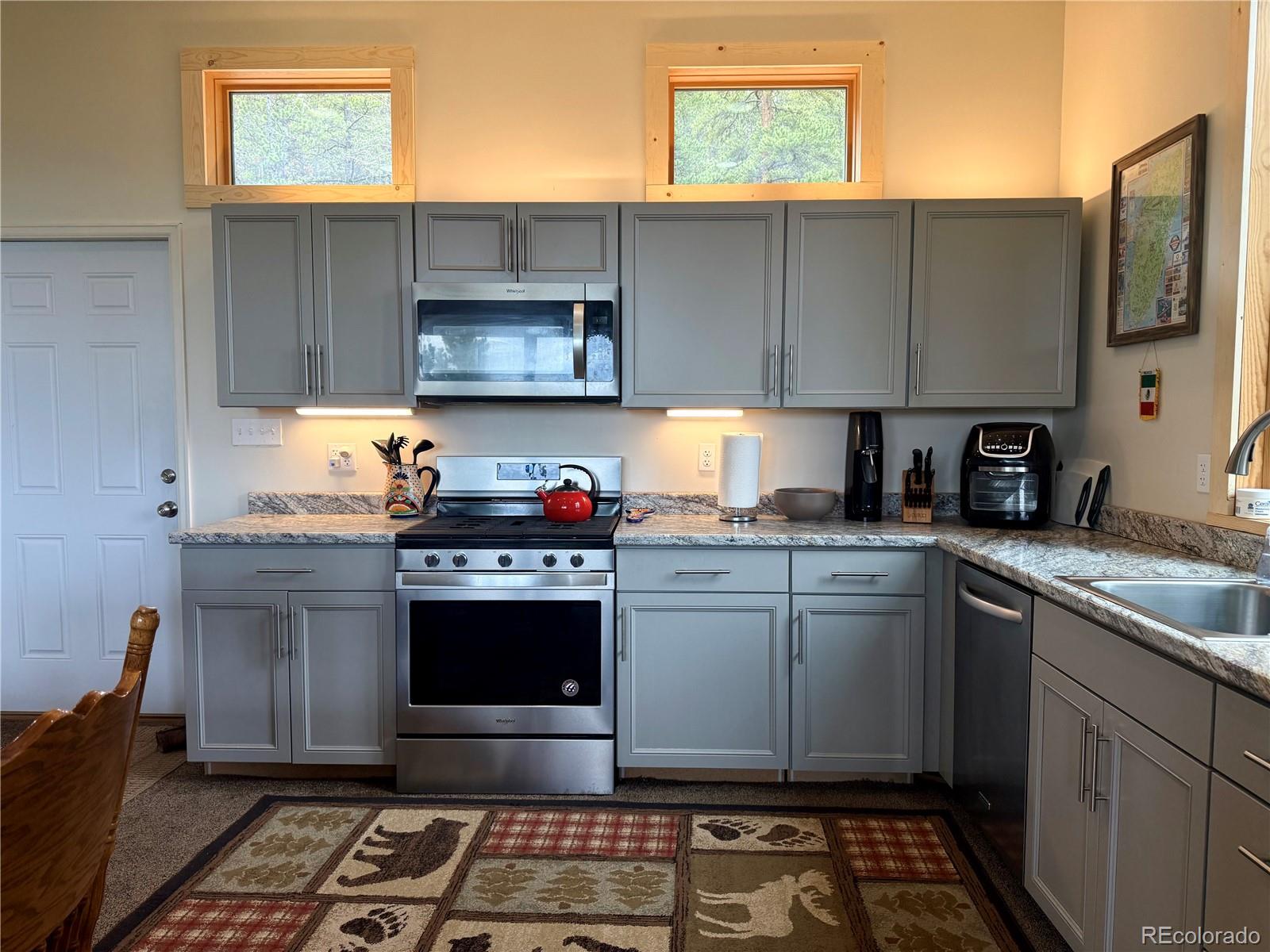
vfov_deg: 56.8
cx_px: 635
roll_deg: +0.0
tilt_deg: -4.0
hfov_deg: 71.6
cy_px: 476
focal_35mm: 24
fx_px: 881
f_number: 1.78
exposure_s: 1/217
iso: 160
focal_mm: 6.76
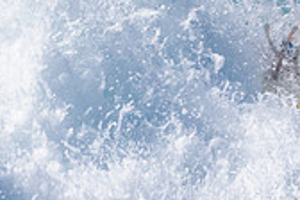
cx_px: 388
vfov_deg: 0.6
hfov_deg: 1.0
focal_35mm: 2118
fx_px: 17649
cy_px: -20
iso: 160
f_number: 5.6
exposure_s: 1/2000
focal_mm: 500
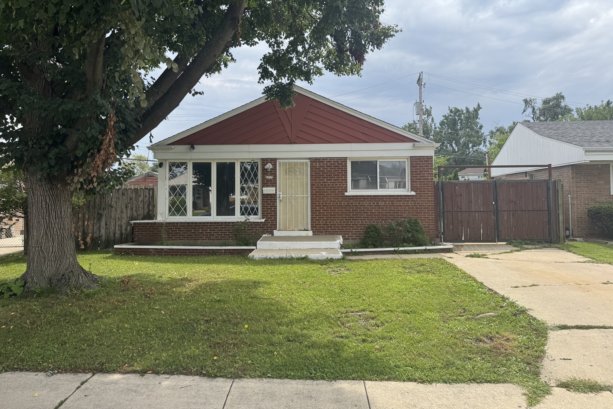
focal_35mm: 25
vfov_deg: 51.2
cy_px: 181
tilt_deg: +2.5
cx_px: 306
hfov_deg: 71.5
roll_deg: +0.6
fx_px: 426
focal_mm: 6.76
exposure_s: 1/3096
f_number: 1.78
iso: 80
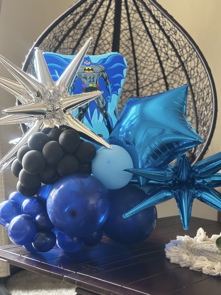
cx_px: 110
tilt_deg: -0.7
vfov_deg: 36.8
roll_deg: -2.8
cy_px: 148
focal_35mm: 52
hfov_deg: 28.0
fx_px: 443
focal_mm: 5.96
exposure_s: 1/40
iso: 200
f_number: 1.6
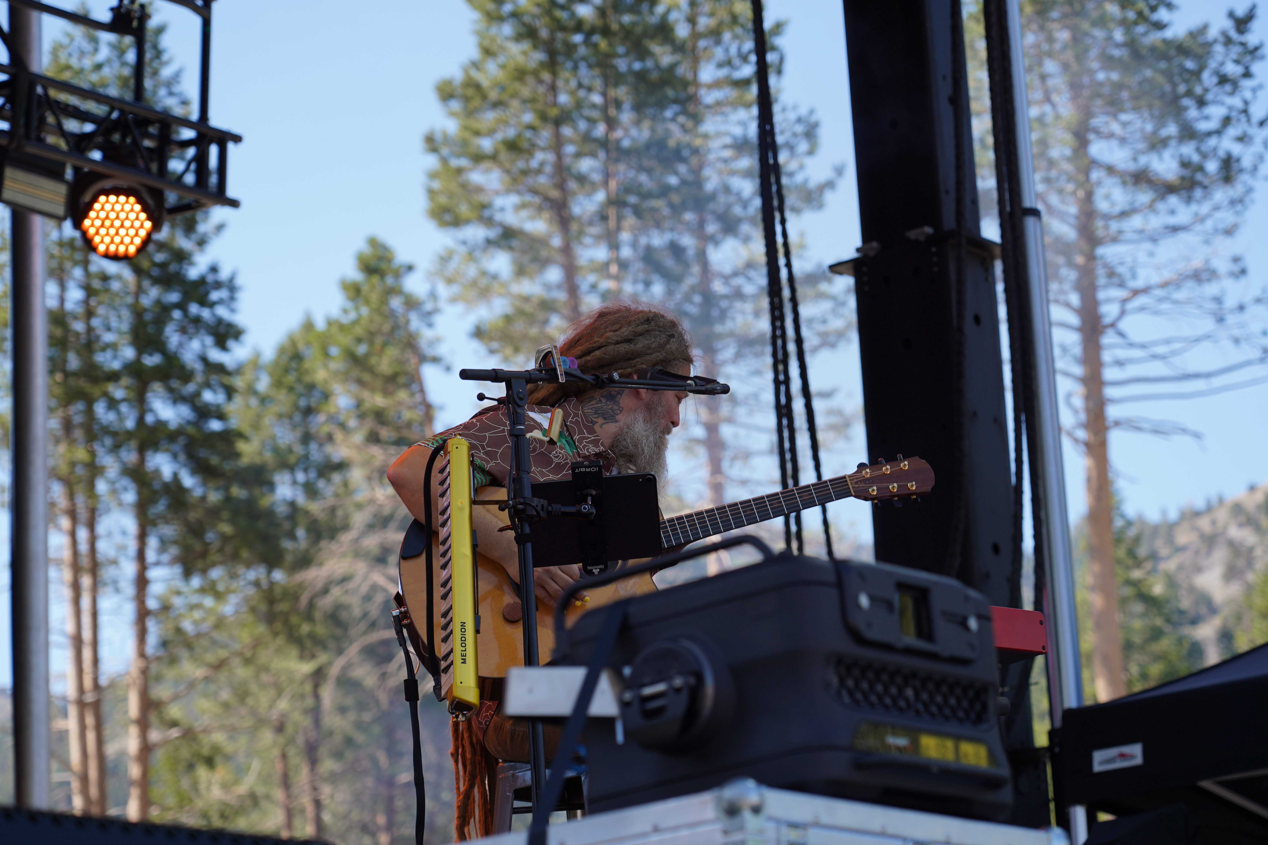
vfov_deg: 13.0
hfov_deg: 19.5
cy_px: 422
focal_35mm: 105
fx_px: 3698
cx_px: 634
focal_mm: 105
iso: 100
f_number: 5
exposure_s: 1/200
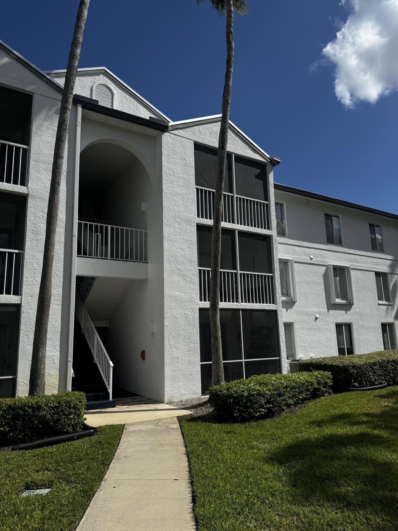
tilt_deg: +9.7
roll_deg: +2.0
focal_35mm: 24
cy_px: 266
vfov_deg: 71.6
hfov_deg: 56.8
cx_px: 199
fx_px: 368
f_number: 1.78
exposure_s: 1/7937
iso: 80
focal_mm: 6.76
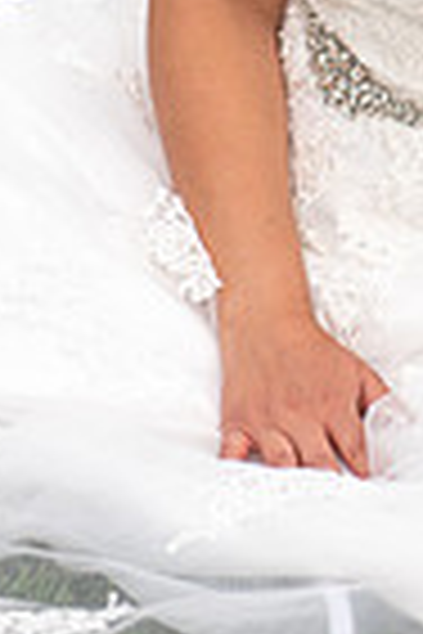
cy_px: -76
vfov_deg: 9.1
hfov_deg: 6.1
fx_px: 3948
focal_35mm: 224
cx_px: 531
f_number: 4.5
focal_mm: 70
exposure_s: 1/640
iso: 500
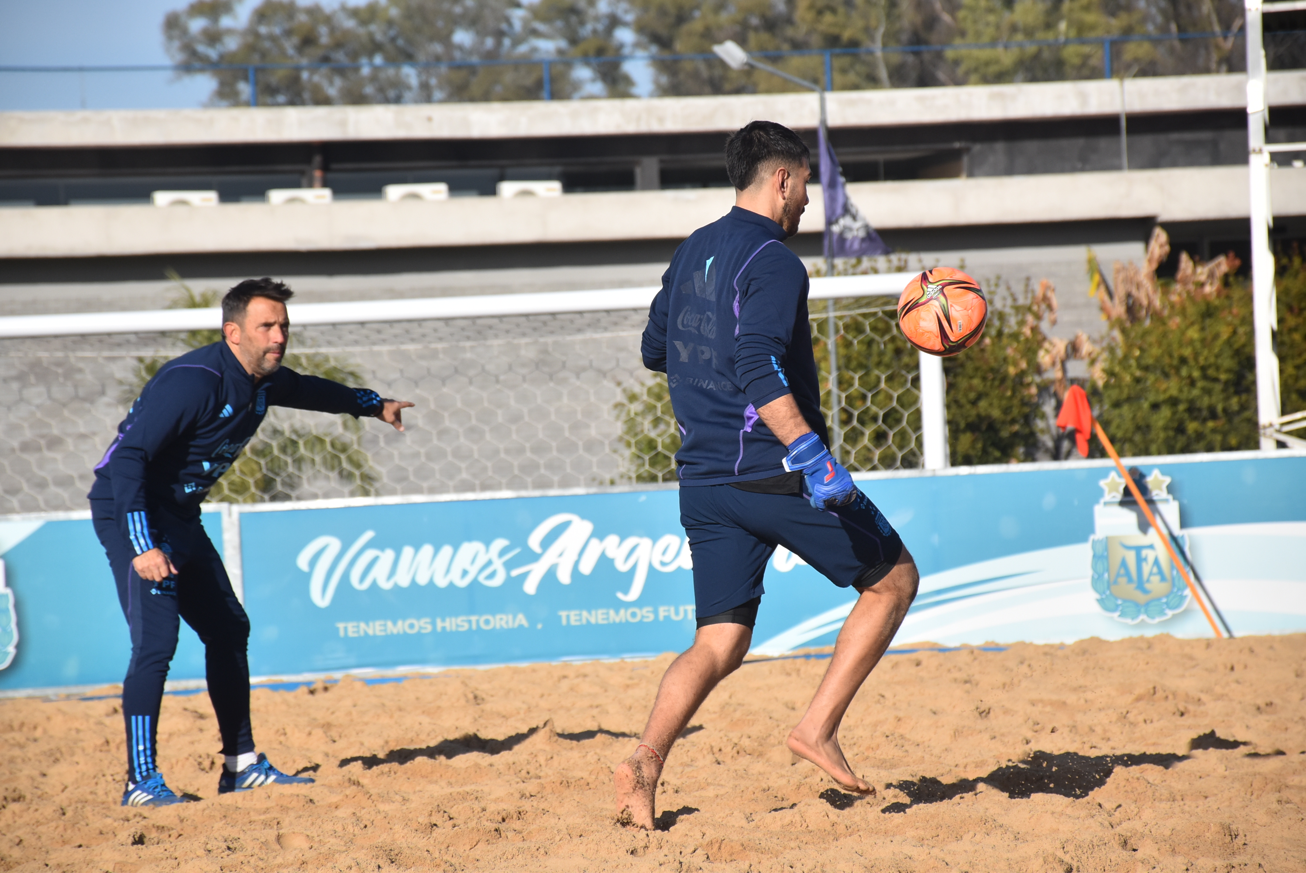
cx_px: 653
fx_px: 6317
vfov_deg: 7.9
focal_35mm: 174
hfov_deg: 11.8
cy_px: 436
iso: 400
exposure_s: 1/2000
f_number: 7.1
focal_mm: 116
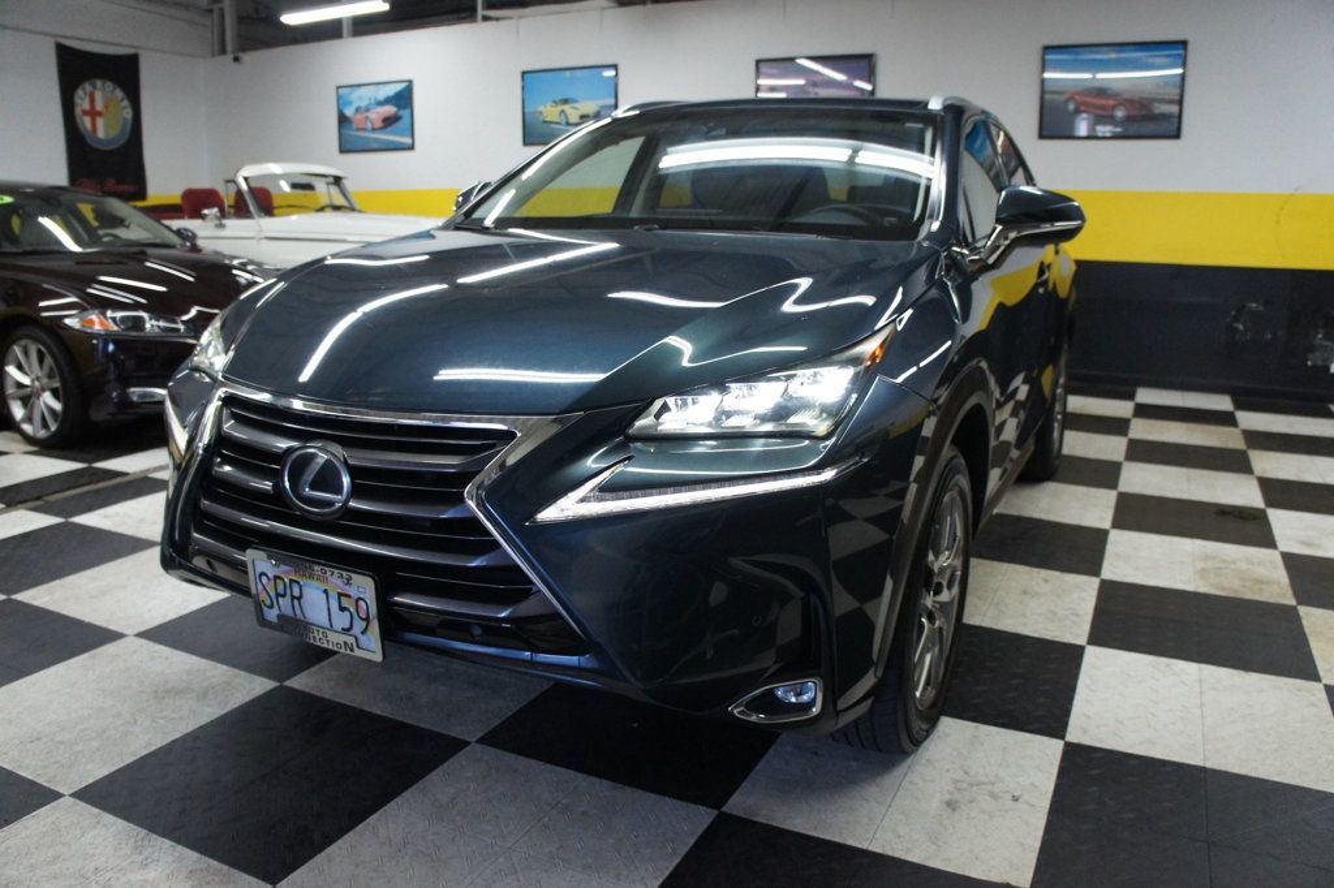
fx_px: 1000
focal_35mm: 27
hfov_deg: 67.4
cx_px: 667
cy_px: 444
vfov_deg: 47.9
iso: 1600
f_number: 3.5
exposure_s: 1/250
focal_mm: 18
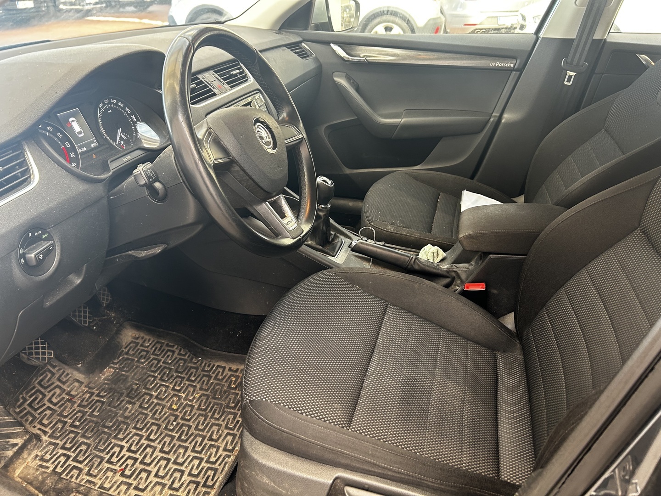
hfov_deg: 67.3
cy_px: 248
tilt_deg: -28.8
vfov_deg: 53.1
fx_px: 496
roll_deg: -0.5
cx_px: 330
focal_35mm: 26
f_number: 1.5
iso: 125
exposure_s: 1/50
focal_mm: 5.7
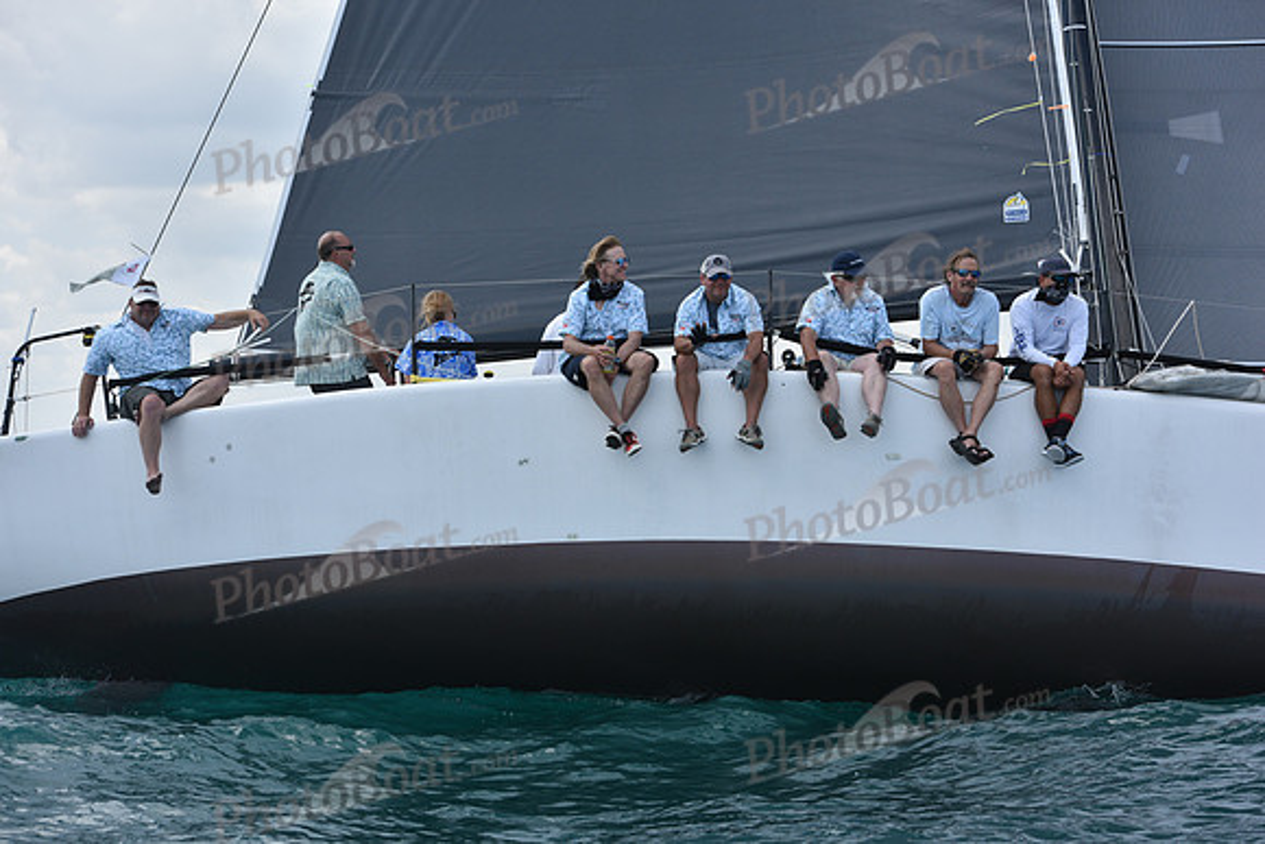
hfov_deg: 27.0
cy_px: 422
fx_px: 2636
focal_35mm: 75
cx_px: 632
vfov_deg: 18.2
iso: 250
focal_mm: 75
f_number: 5.6
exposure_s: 1/1250
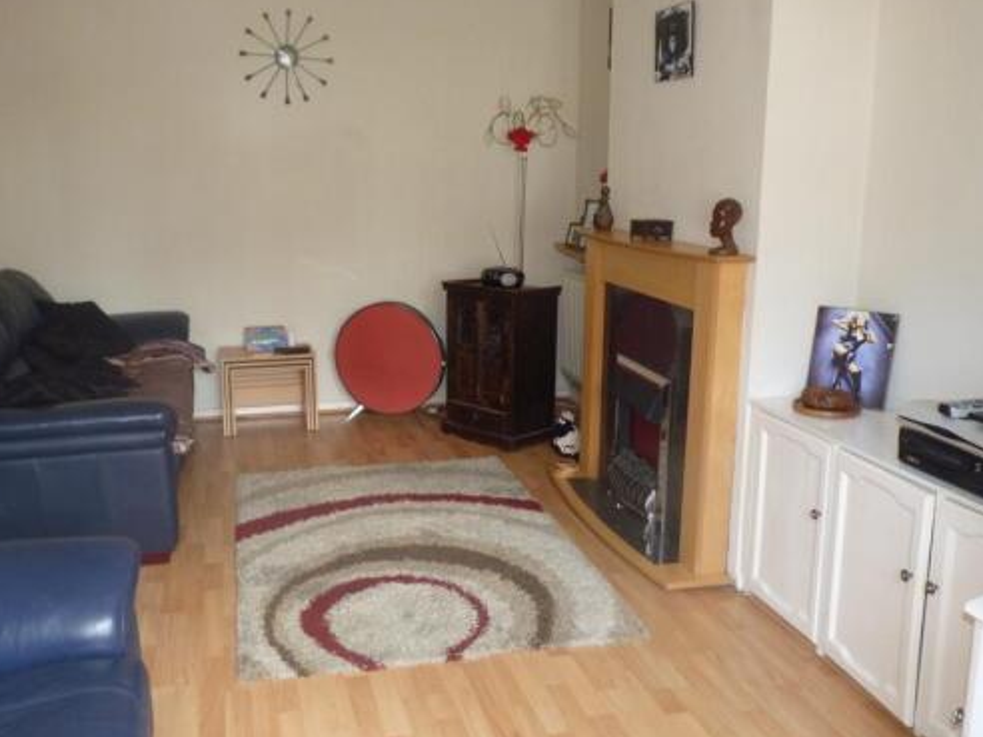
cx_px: 423
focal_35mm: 32
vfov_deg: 44.1
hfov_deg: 56.6
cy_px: 349
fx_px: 909
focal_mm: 4.8
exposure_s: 1/30
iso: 250
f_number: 2.8
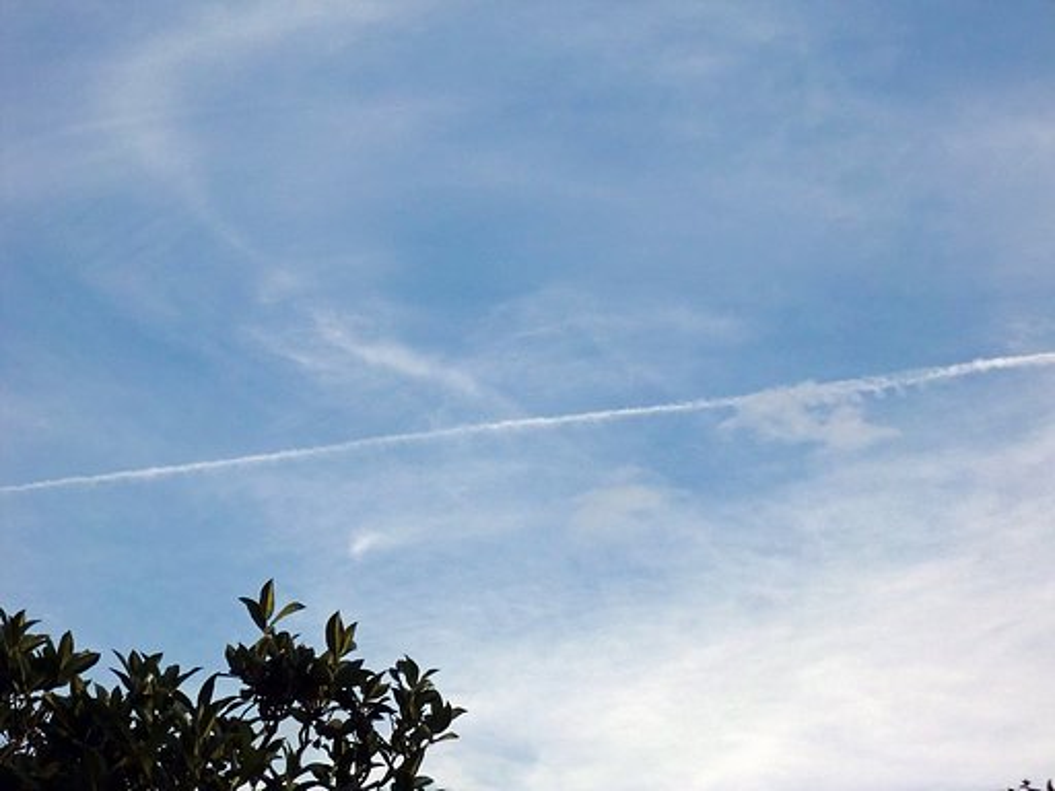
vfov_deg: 14.1
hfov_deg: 18.7
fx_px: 3200
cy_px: 396
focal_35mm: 105
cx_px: 528
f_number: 14.1
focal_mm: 18.9
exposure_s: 1/160
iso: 200
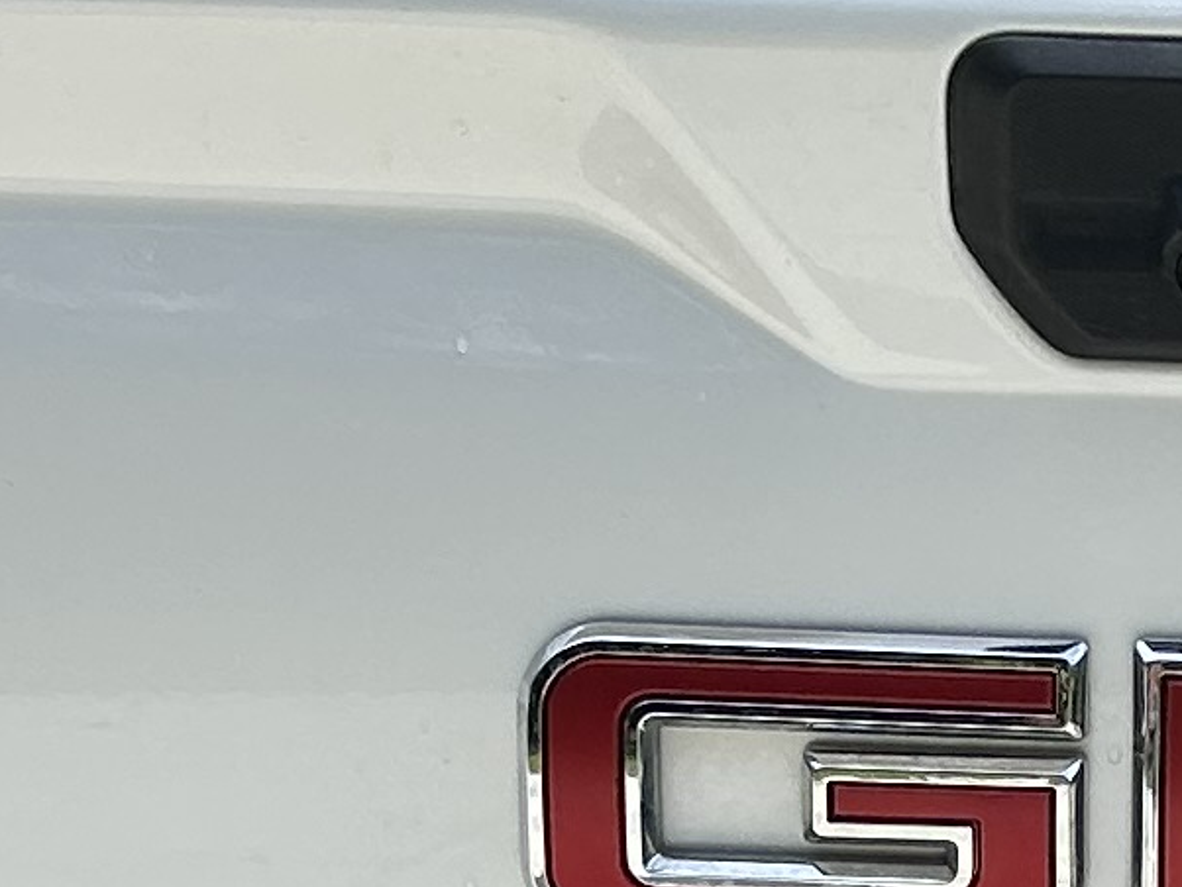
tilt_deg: -15.5
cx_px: 1333
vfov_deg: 8.4
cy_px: 1319
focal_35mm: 174
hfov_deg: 11.2
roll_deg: +0.8
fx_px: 5944
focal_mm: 5.7
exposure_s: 1/3704
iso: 50
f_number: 1.5
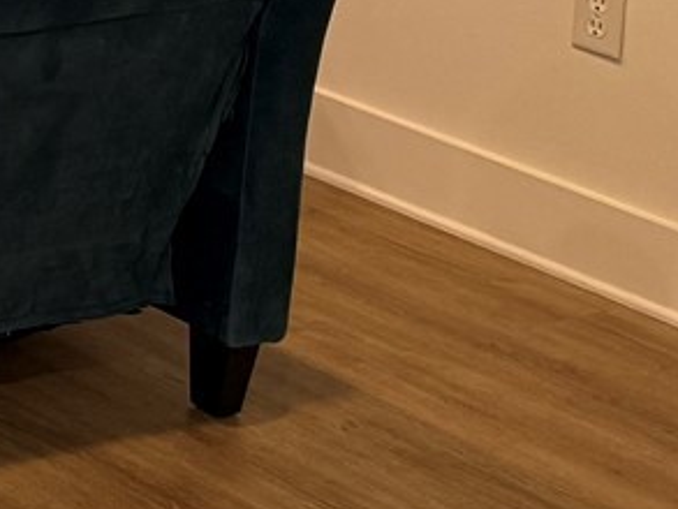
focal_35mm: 131
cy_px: -701
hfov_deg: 11.7
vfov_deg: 10.0
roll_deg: -3.2
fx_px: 2567
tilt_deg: -3.3
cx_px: -1055
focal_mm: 6.76
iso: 160
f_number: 1.78
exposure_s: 1/121
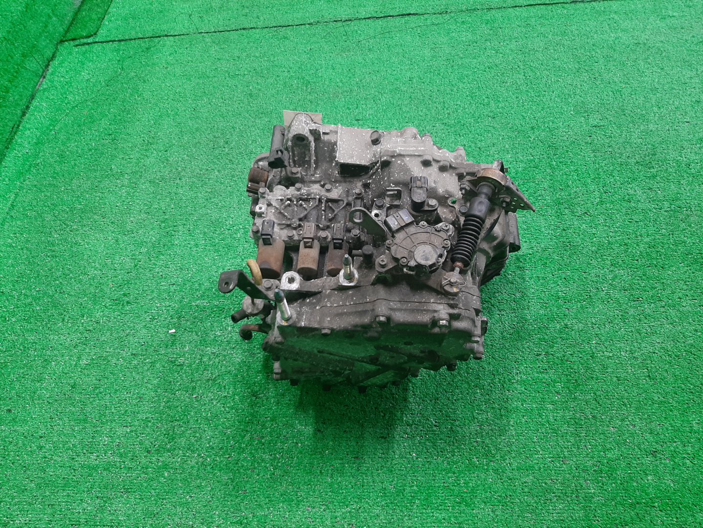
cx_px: 352
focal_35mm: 26
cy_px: 264
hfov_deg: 67.3
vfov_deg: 53.1
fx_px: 528
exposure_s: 1/50
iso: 122
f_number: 1.7
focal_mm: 3.93
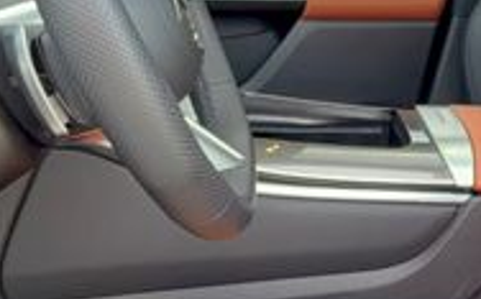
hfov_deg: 25.3
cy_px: 118
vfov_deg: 16.1
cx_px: 348
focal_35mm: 81
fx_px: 1061
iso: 50
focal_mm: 2.22
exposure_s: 1/48
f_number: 2.2
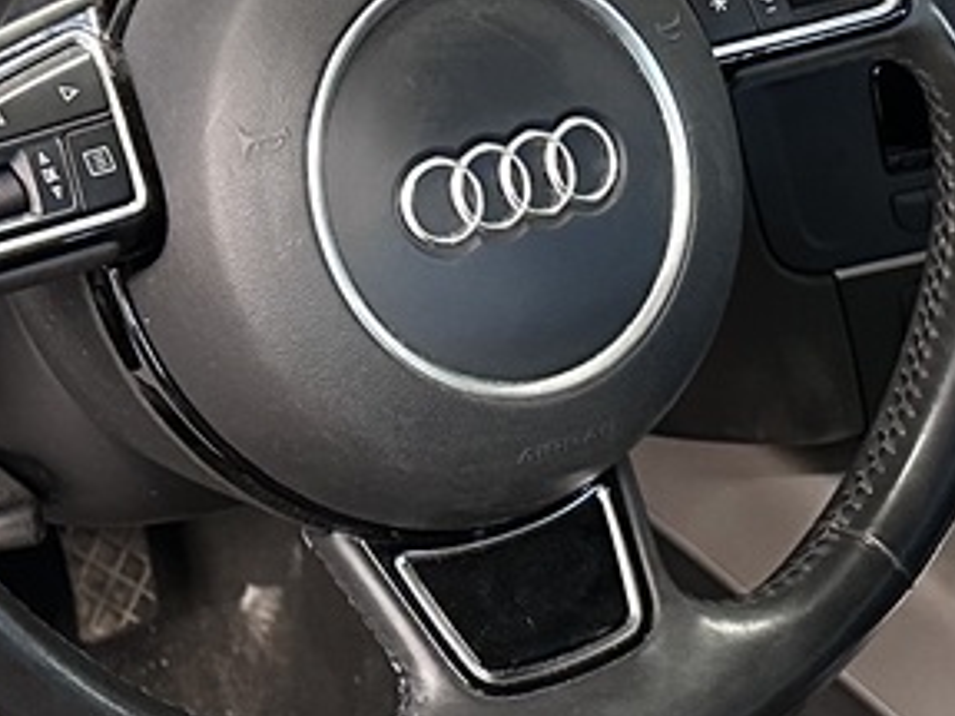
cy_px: 875
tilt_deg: -39.4
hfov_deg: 16.1
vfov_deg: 12.1
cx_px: 965
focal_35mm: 120
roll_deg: -7.8
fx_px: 3311
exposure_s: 1/33
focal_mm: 6.86
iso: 640
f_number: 1.78
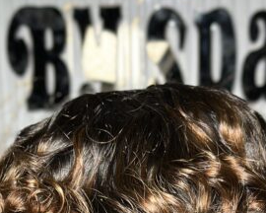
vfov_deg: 10.7
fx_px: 1094
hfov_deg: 13.9
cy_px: 322
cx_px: 160
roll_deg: -0.1
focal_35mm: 139
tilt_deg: -12.2
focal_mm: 6.86
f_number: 1.78
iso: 80
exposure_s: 1/160
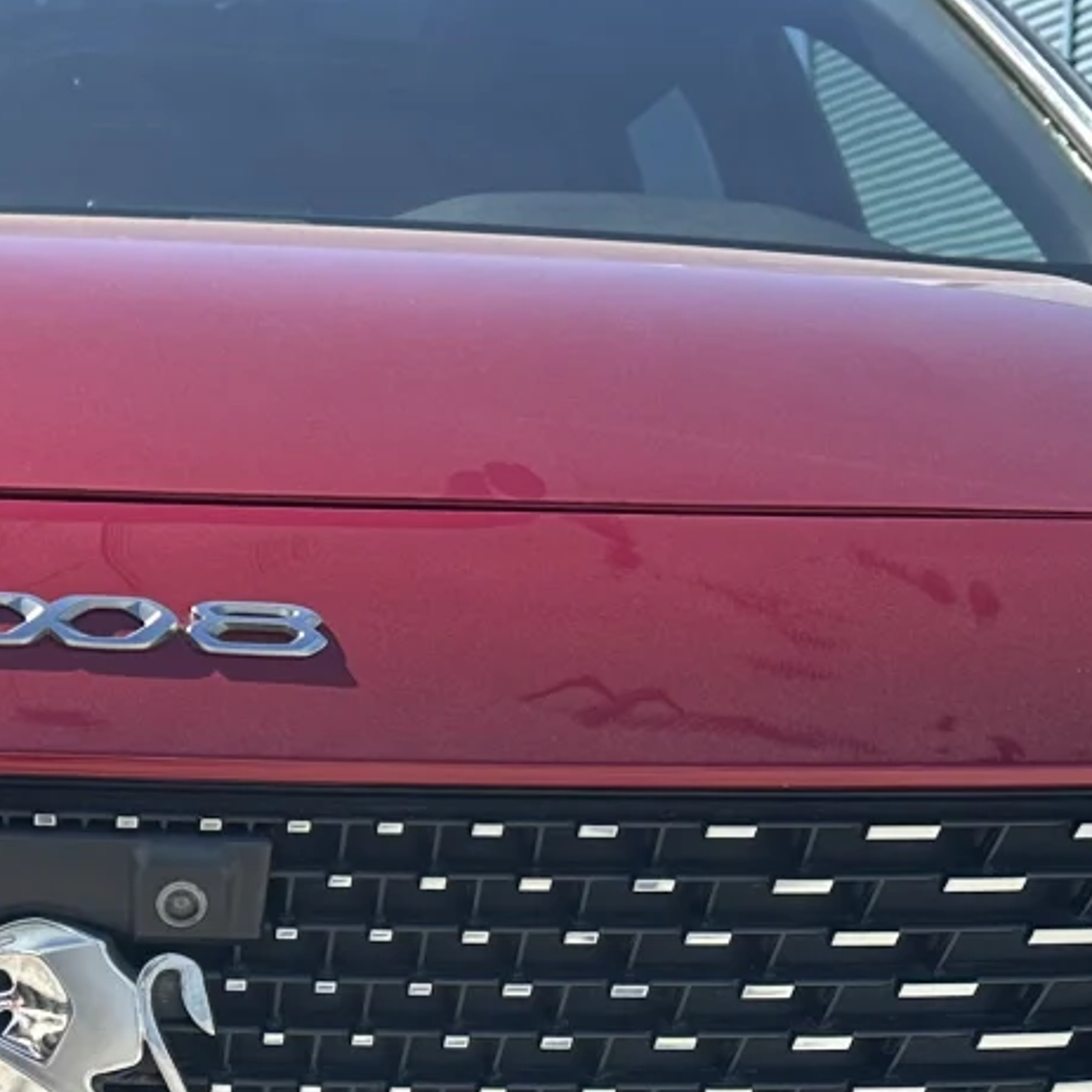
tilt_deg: -13.2
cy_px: 1290
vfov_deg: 18.7
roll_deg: -0.8
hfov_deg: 19.3
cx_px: 97
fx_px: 3141
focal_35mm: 88
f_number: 1.78
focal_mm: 6.86
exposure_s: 1/1562
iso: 80
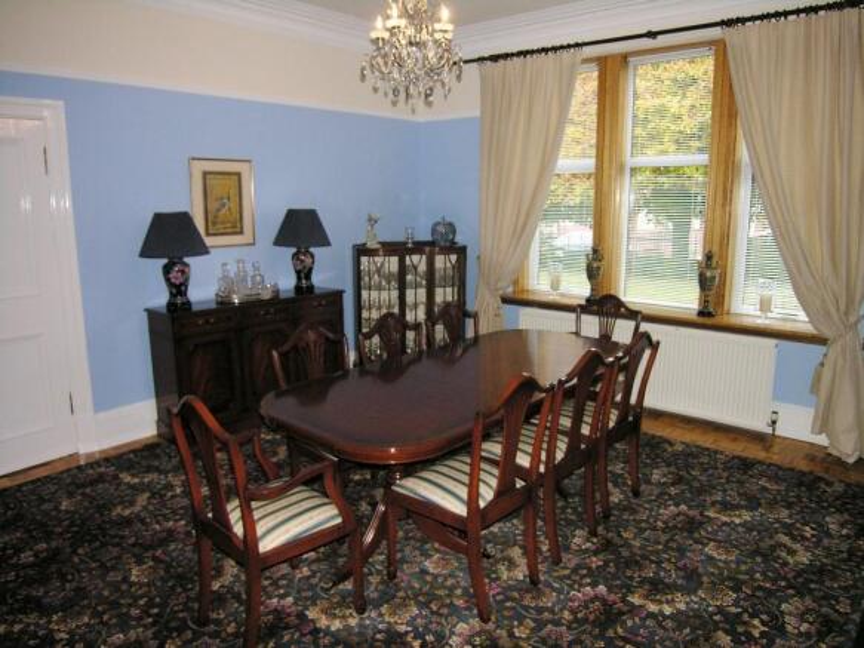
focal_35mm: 24
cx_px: 432
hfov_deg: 71.6
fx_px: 599
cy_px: 324
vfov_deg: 56.8
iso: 100
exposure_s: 1/60.1
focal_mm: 6.1
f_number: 2.6
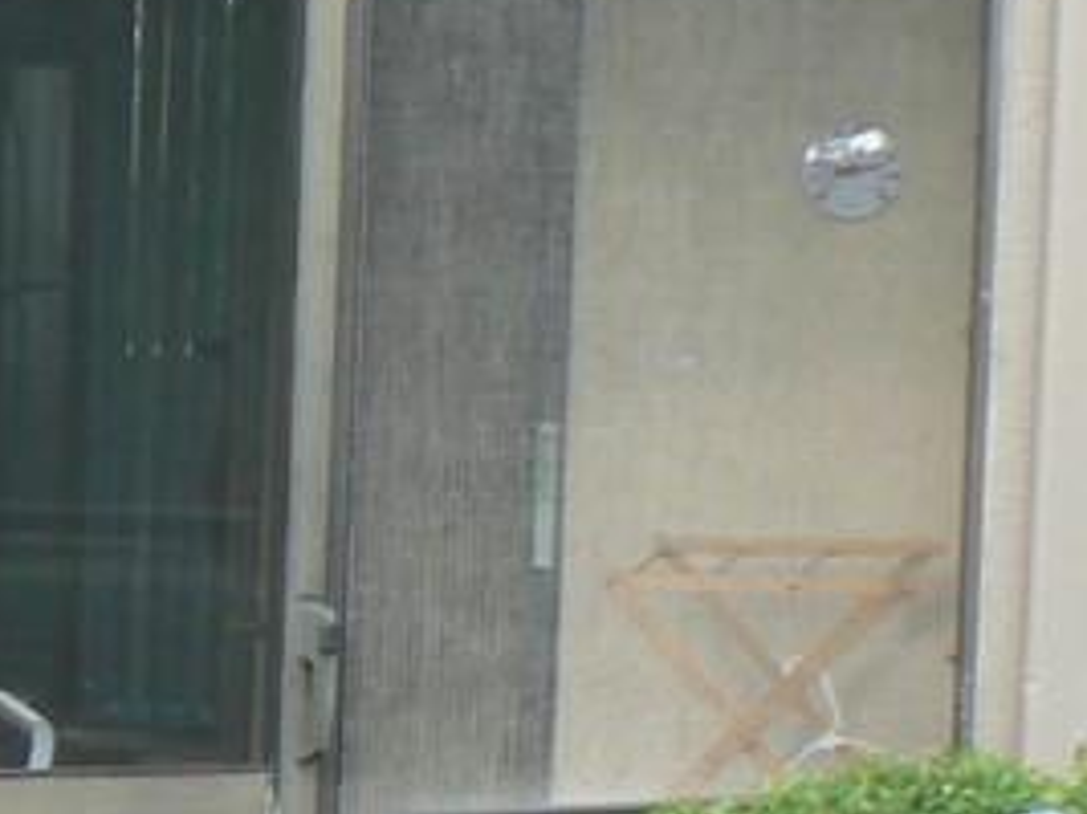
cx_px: -1510
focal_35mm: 216
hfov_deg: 8.4
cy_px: 1209
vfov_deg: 6.8
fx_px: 6780
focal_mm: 6
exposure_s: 1/100
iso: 80
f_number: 4.5
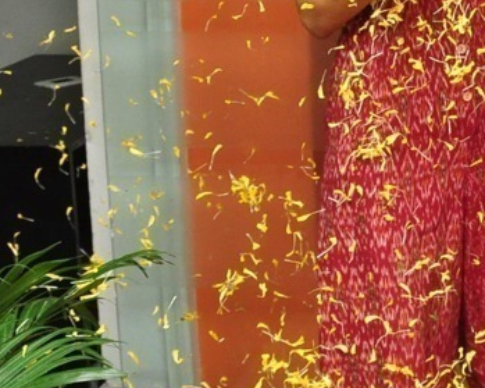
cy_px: 38
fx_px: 1248
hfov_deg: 19.5
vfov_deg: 17.4
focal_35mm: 87
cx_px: 699
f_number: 8
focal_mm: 18
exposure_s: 1/125
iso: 1250
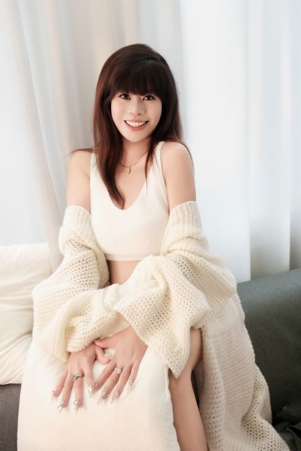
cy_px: 226
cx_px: 150
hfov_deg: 29.9
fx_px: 564
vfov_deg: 43.6
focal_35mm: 45
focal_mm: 30.2
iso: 1250
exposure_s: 1/60
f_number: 2.8
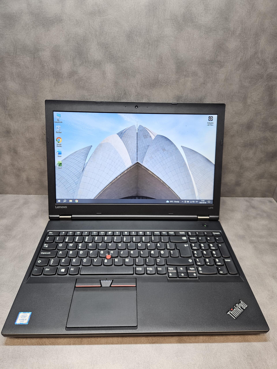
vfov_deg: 73.9
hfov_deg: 58.9
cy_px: 184
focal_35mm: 23
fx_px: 245
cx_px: 138
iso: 160
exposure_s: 1/100
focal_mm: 5.4
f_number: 1.8
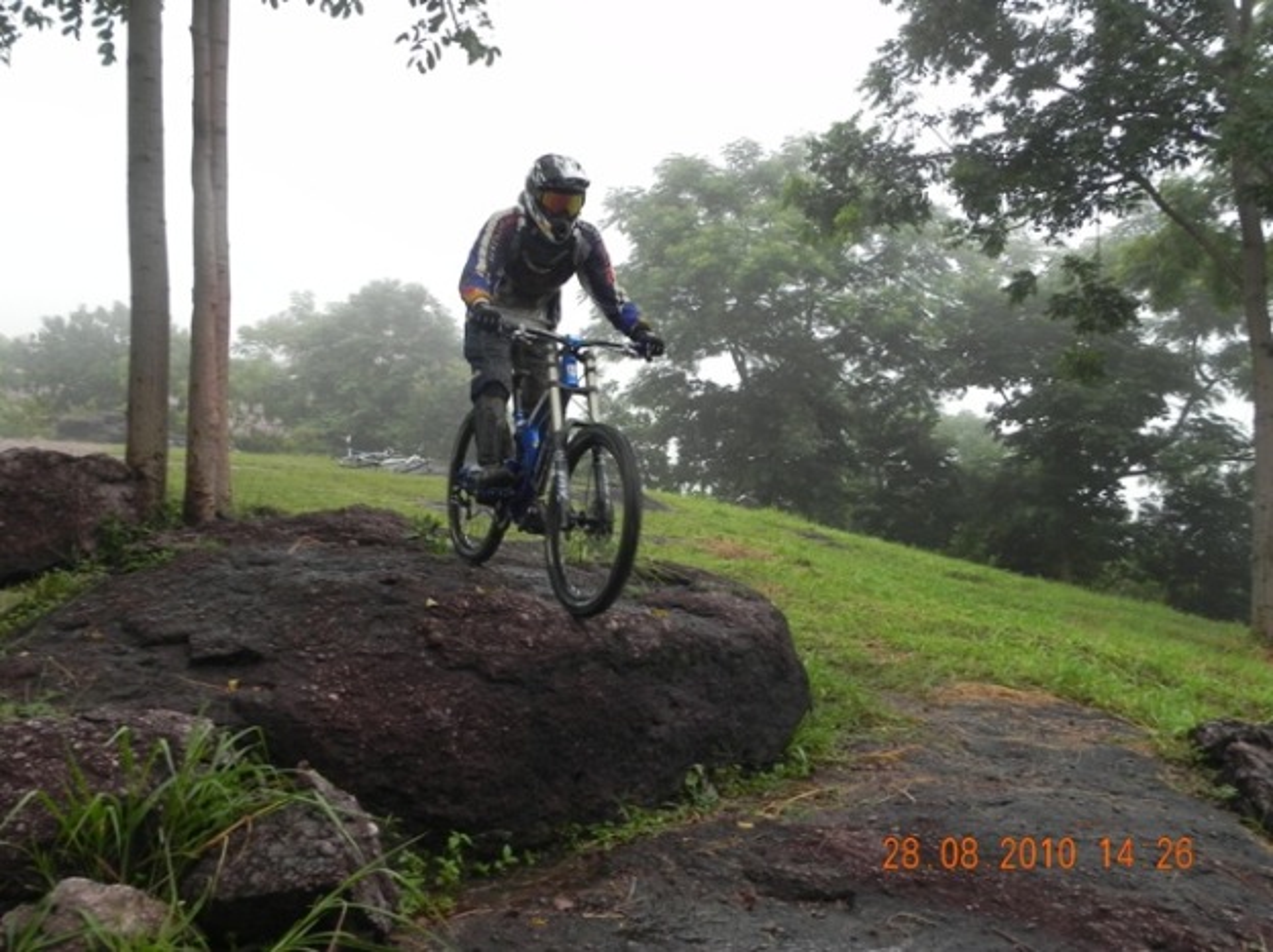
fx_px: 1360
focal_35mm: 37
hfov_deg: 50.2
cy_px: 476
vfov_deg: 38.6
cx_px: 636
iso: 160
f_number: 5
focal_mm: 6.6
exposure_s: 1/164
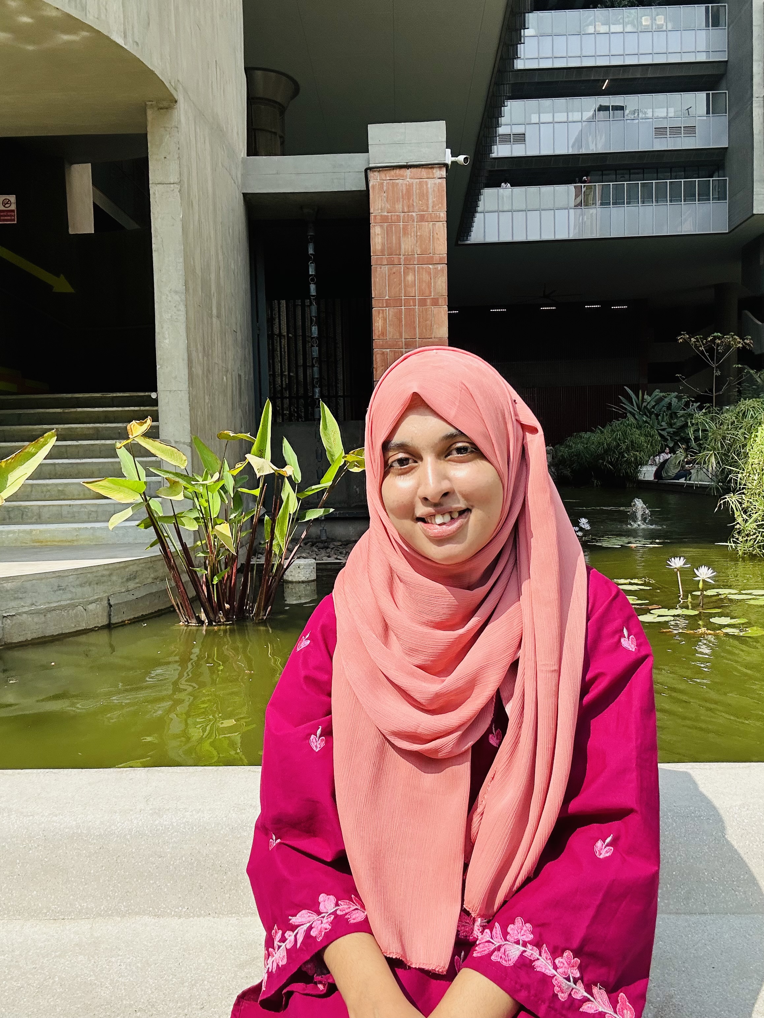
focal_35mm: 30
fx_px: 883
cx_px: 382
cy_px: 509
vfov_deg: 60.0
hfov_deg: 46.8
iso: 25
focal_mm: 2.69
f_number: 1.9
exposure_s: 1/931
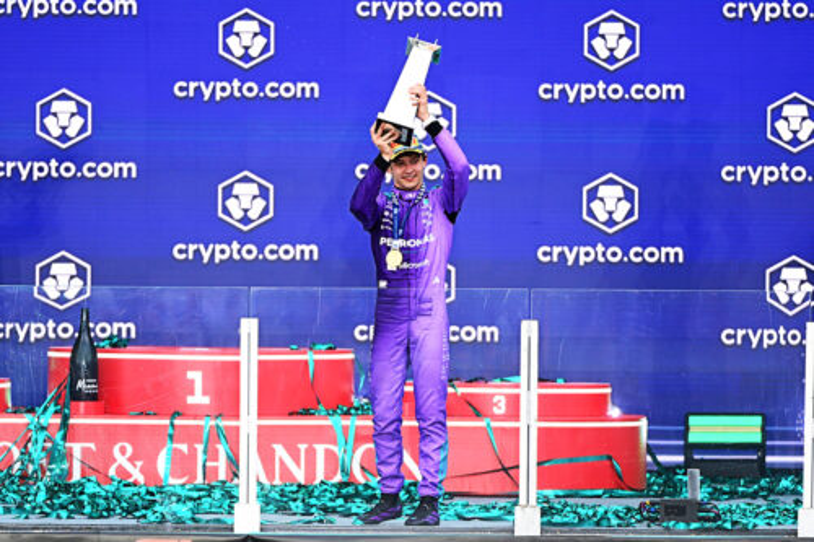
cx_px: 407
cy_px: 271
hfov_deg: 5.2
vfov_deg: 3.4
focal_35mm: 400
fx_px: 9041
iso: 640
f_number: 4.5
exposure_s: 1/1600
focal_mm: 400
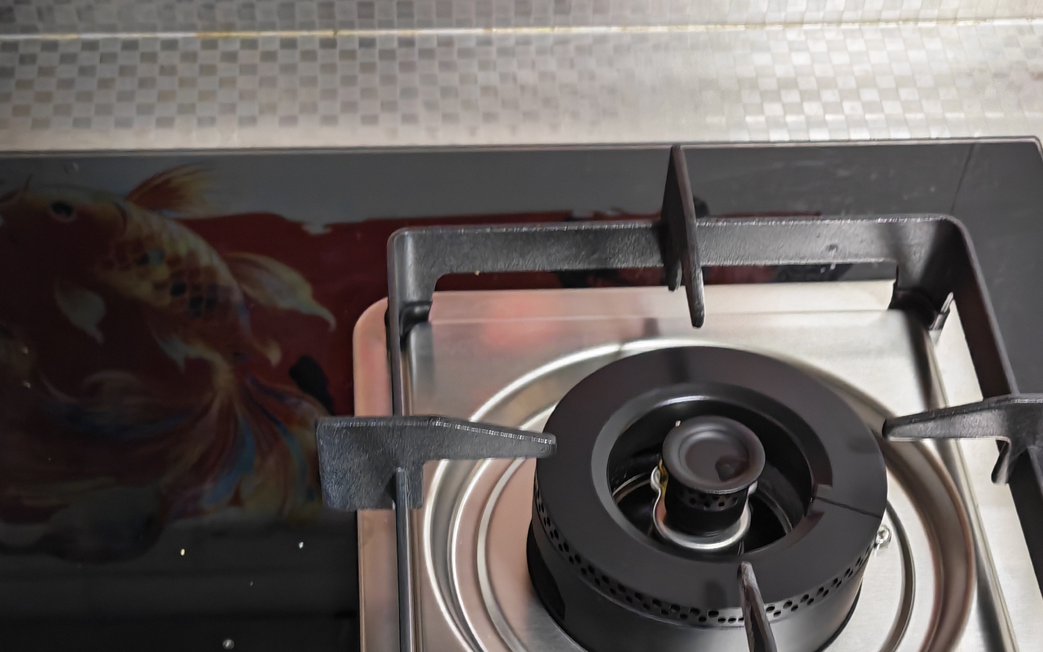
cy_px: 828
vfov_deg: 20.9
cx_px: 466
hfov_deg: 35.6
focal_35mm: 57
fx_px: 1620
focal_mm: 6.12
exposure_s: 1/50
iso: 1250
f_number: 1.9
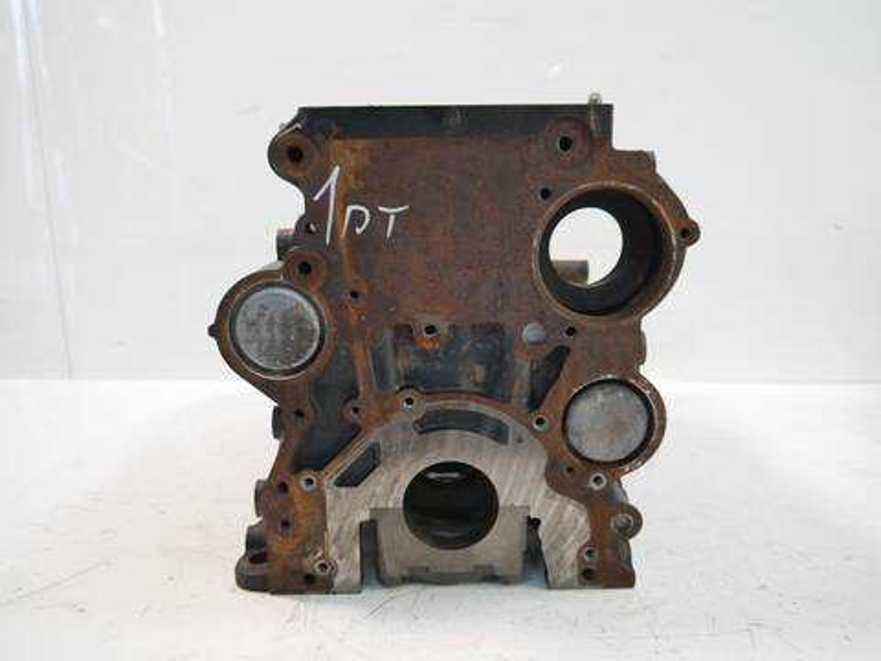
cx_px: 440
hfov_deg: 63.4
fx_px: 713
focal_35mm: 28
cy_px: 330
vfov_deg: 49.7
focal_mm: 14
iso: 640
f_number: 3.5
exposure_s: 1/60
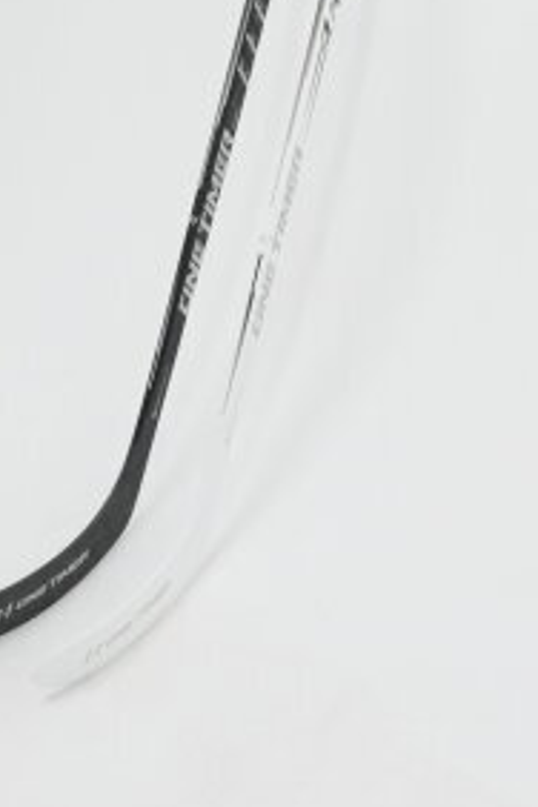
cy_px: 37
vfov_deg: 23.6
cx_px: 292
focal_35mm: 83
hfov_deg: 16.5
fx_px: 1860
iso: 160
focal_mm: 26
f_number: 8
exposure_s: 1/160
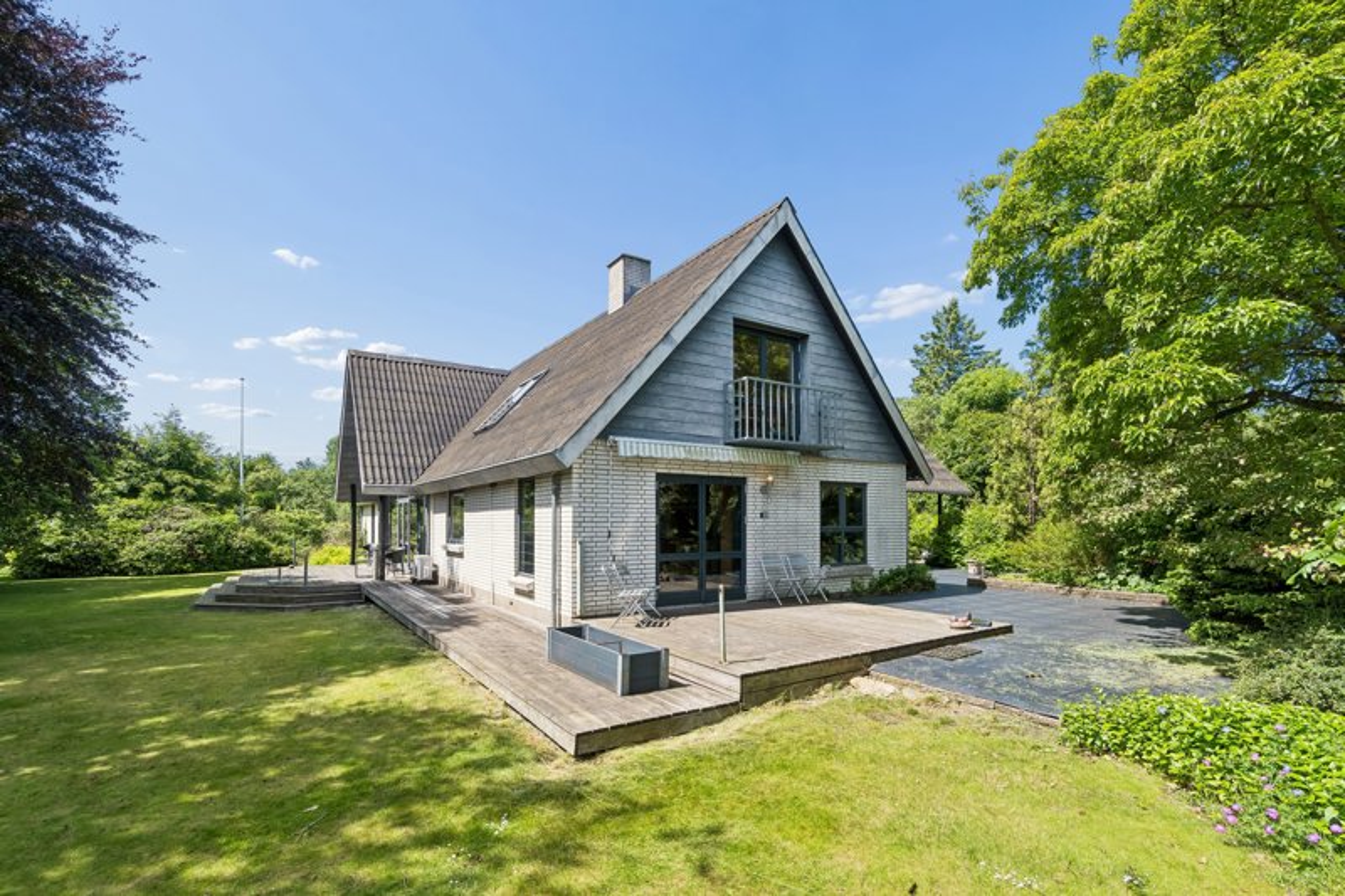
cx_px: 672
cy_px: 448
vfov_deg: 77.3
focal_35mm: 15
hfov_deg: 100.4
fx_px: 560
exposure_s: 1/320
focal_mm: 10
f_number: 8
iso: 200
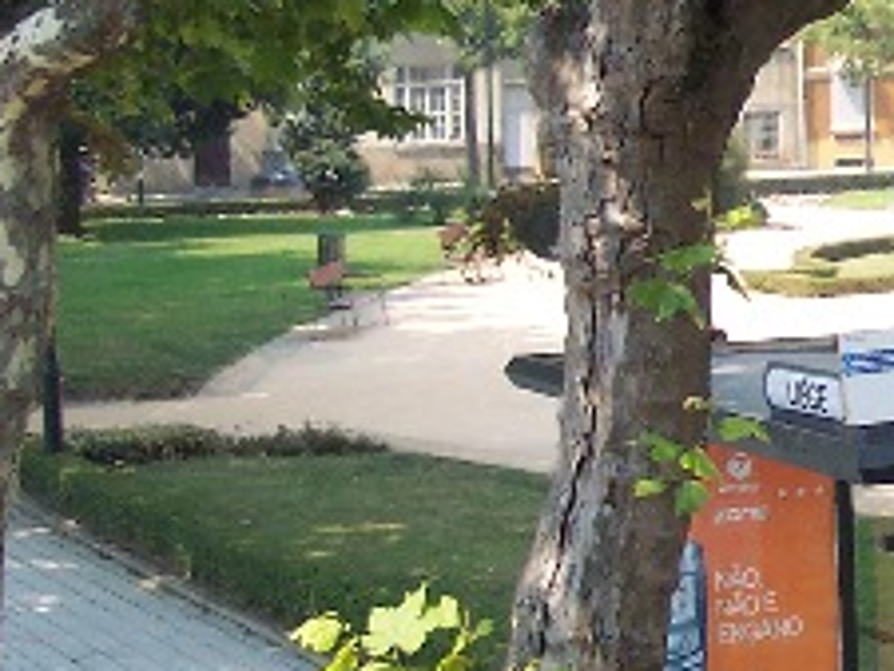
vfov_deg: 10.9
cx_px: 1470
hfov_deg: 13.5
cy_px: 56
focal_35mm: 135
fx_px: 3488
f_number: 2.8
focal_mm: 8
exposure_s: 1/700
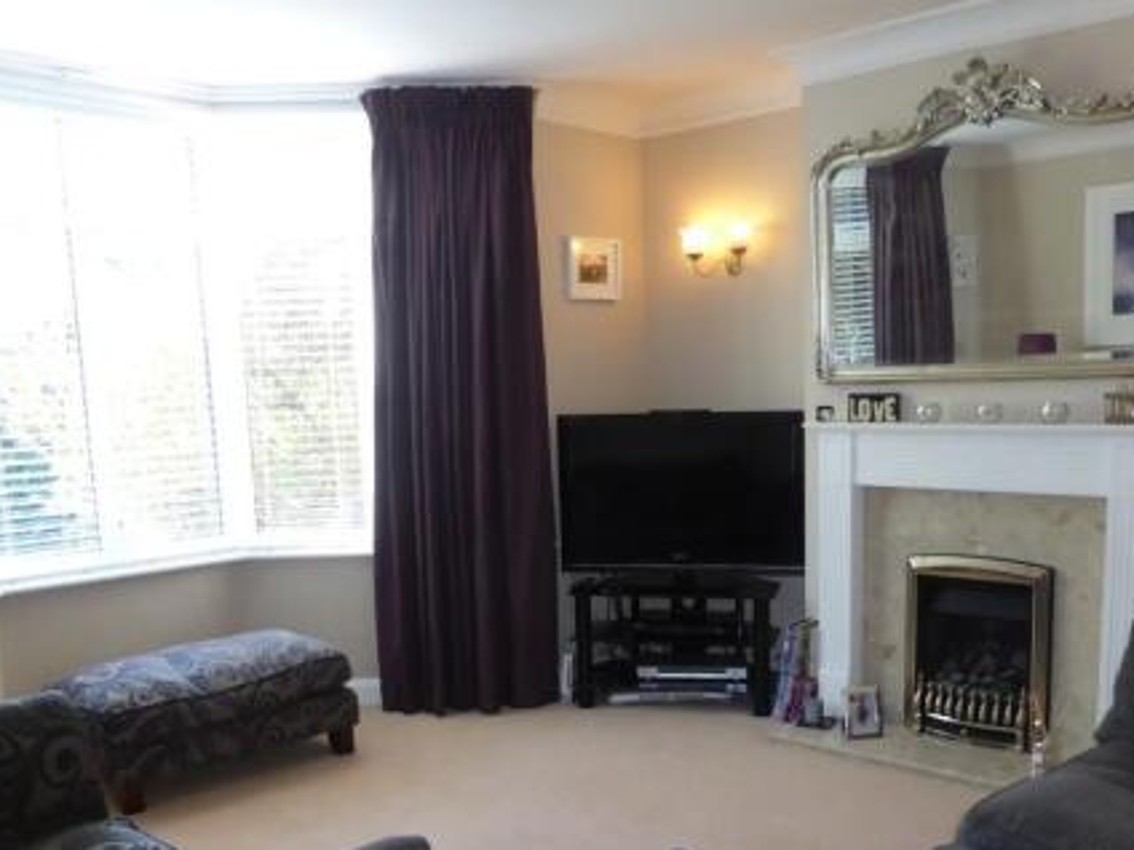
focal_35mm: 33
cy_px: 563
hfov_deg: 55.2
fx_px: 1081
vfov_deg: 42.4
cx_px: 627
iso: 400
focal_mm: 4.3
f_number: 3.3
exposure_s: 1/60
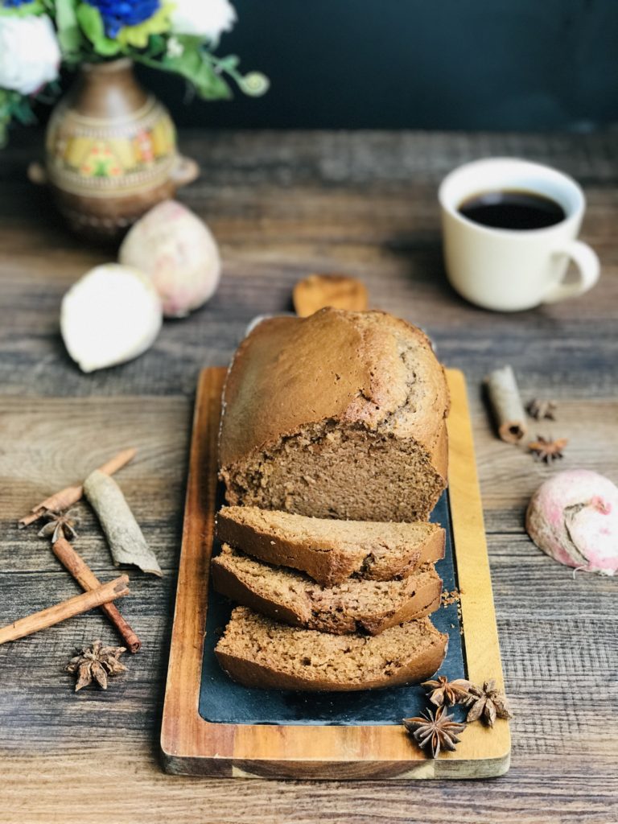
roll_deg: +1.0
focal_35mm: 57
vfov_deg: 33.8
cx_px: 309
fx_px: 1357
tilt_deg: -39.1
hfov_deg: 25.7
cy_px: 412
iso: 80
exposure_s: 1/60
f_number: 2.8
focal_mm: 6.6
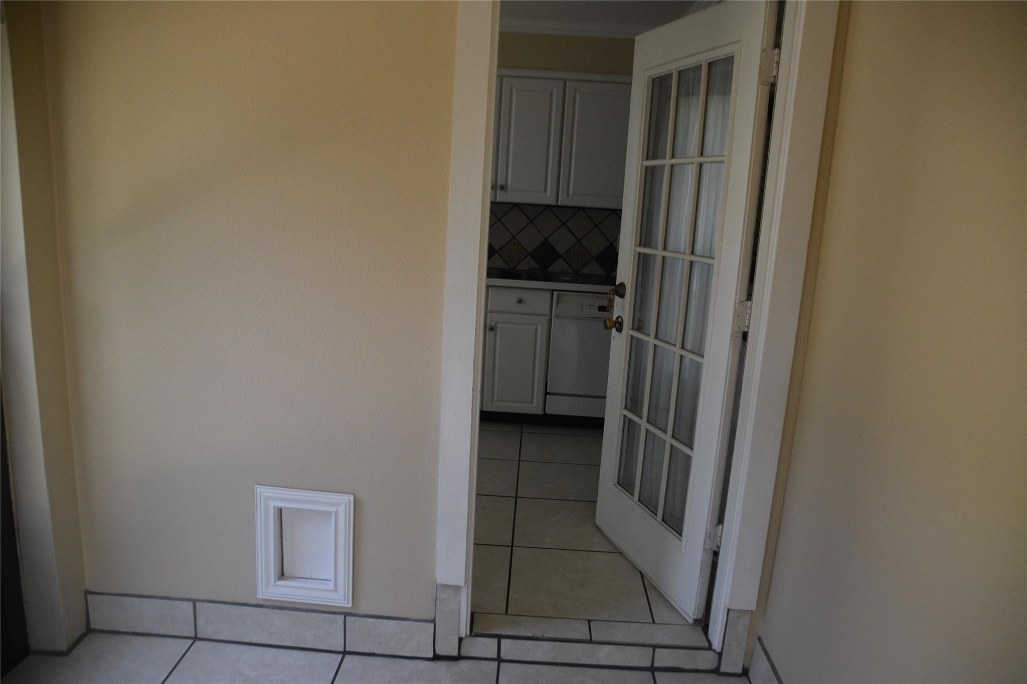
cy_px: 342
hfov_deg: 35.1
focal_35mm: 57
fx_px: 1626
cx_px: 514
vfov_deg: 23.8
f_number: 4.5
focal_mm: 38
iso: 800
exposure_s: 1/800
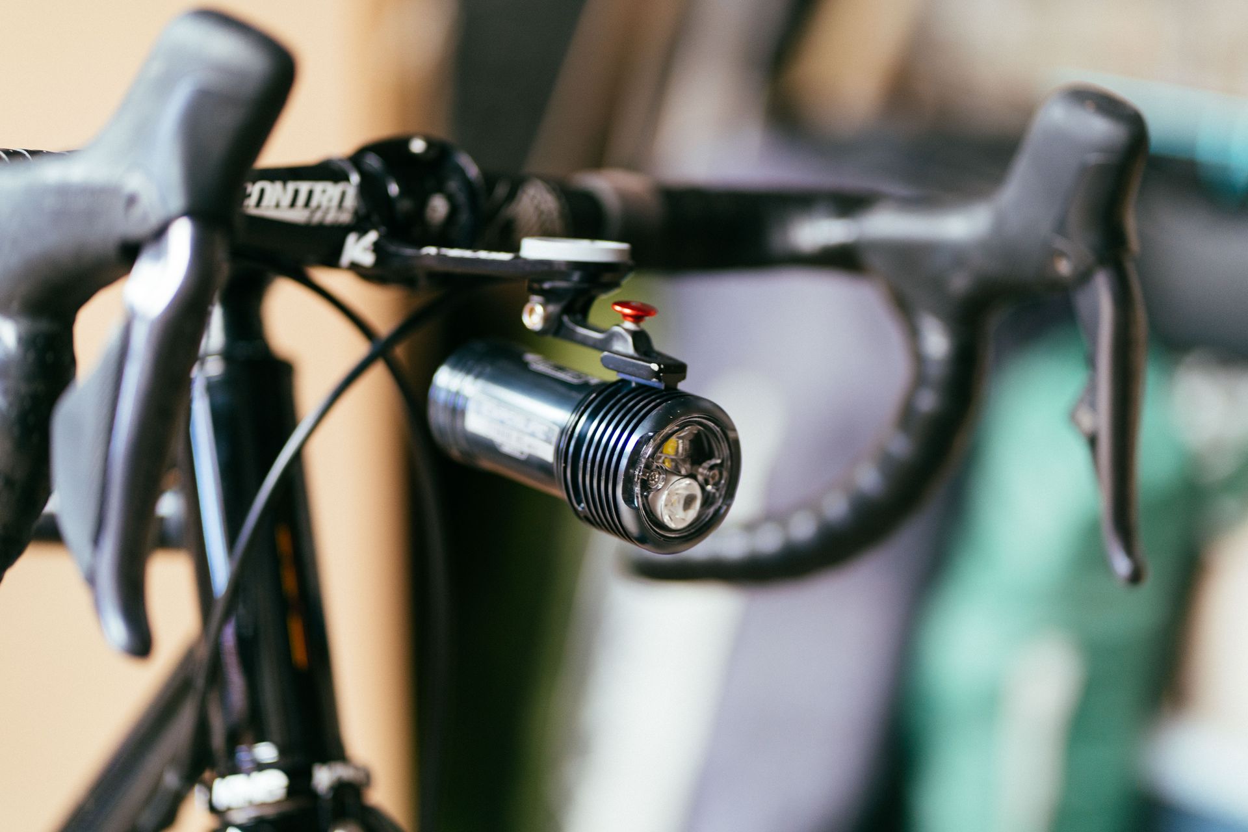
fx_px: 2946
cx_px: 624
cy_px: 416
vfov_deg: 16.1
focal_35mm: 85
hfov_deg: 23.9
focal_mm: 85
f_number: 1.8
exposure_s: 1/40
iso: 500
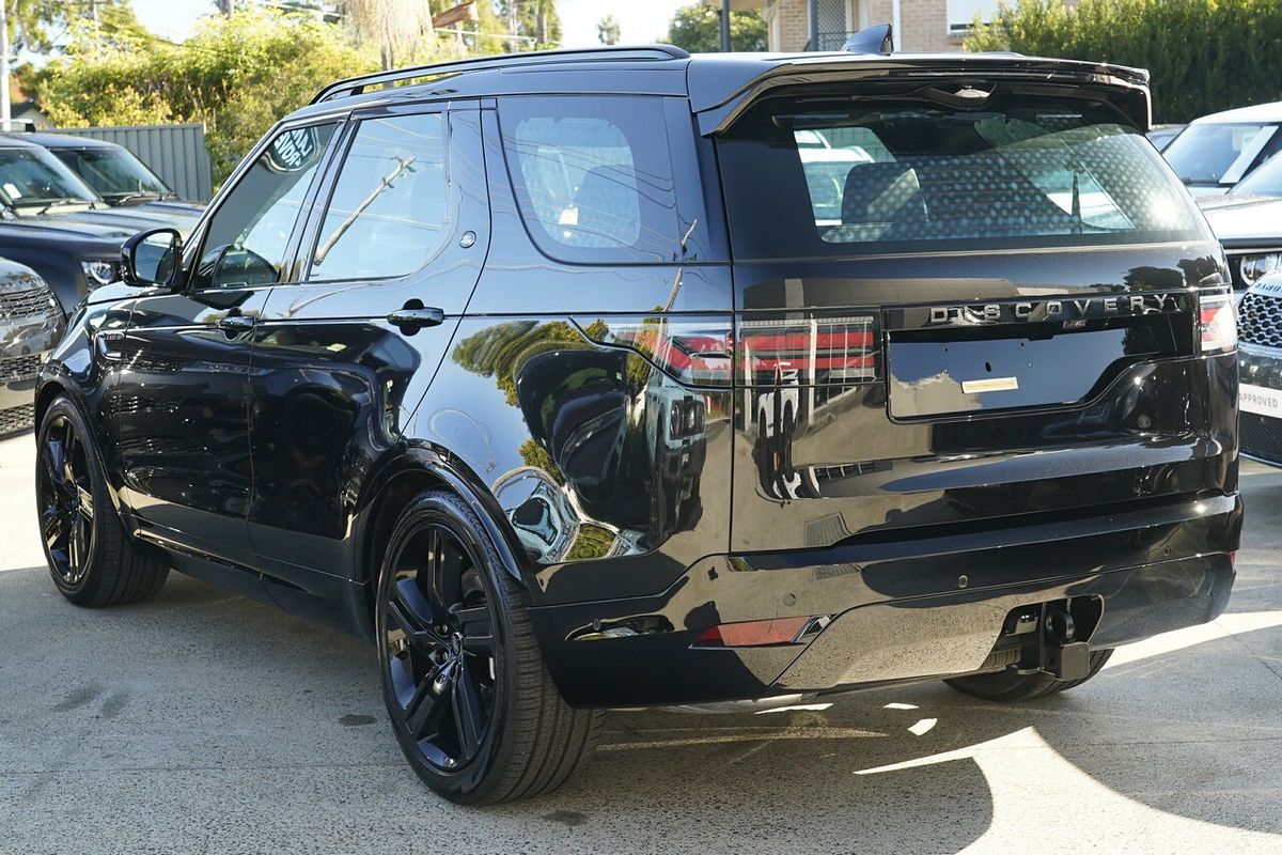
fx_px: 1745
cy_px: 428
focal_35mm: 49
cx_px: 641
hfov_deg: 40.3
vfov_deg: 27.5
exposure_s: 1/160
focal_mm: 49
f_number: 7.1
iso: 1000
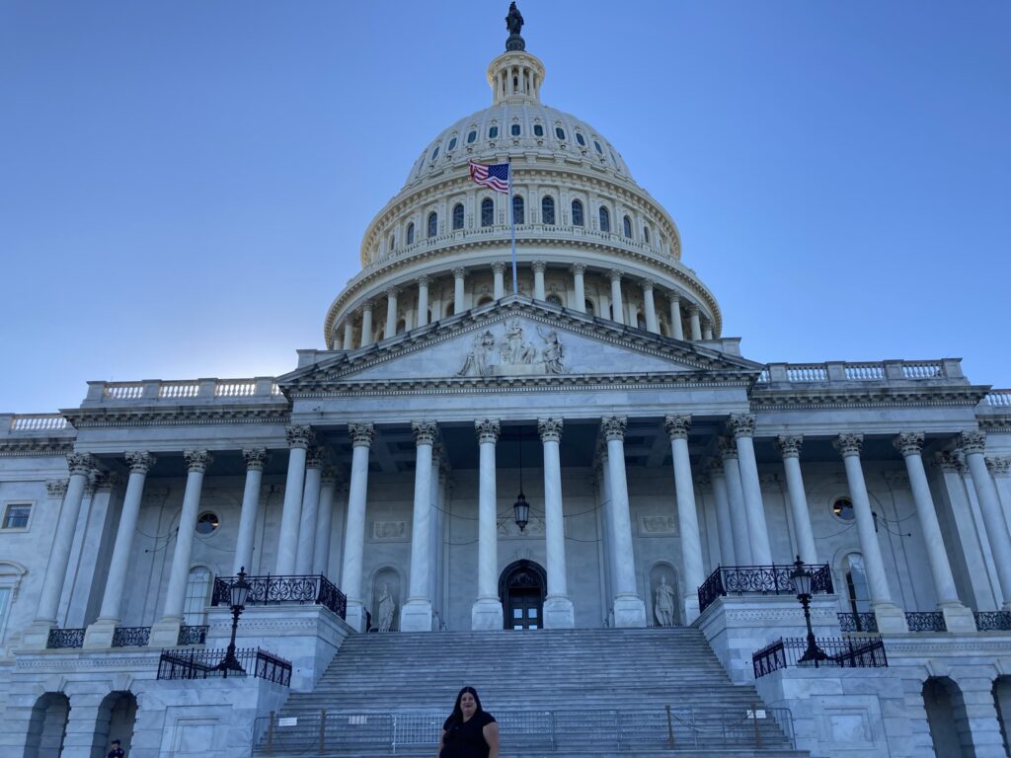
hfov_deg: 63.4
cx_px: 506
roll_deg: +0.1
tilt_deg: +26.7
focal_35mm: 28
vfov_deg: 49.7
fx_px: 818
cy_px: 379
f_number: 1.8
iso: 20
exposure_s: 1/1043
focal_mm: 3.99
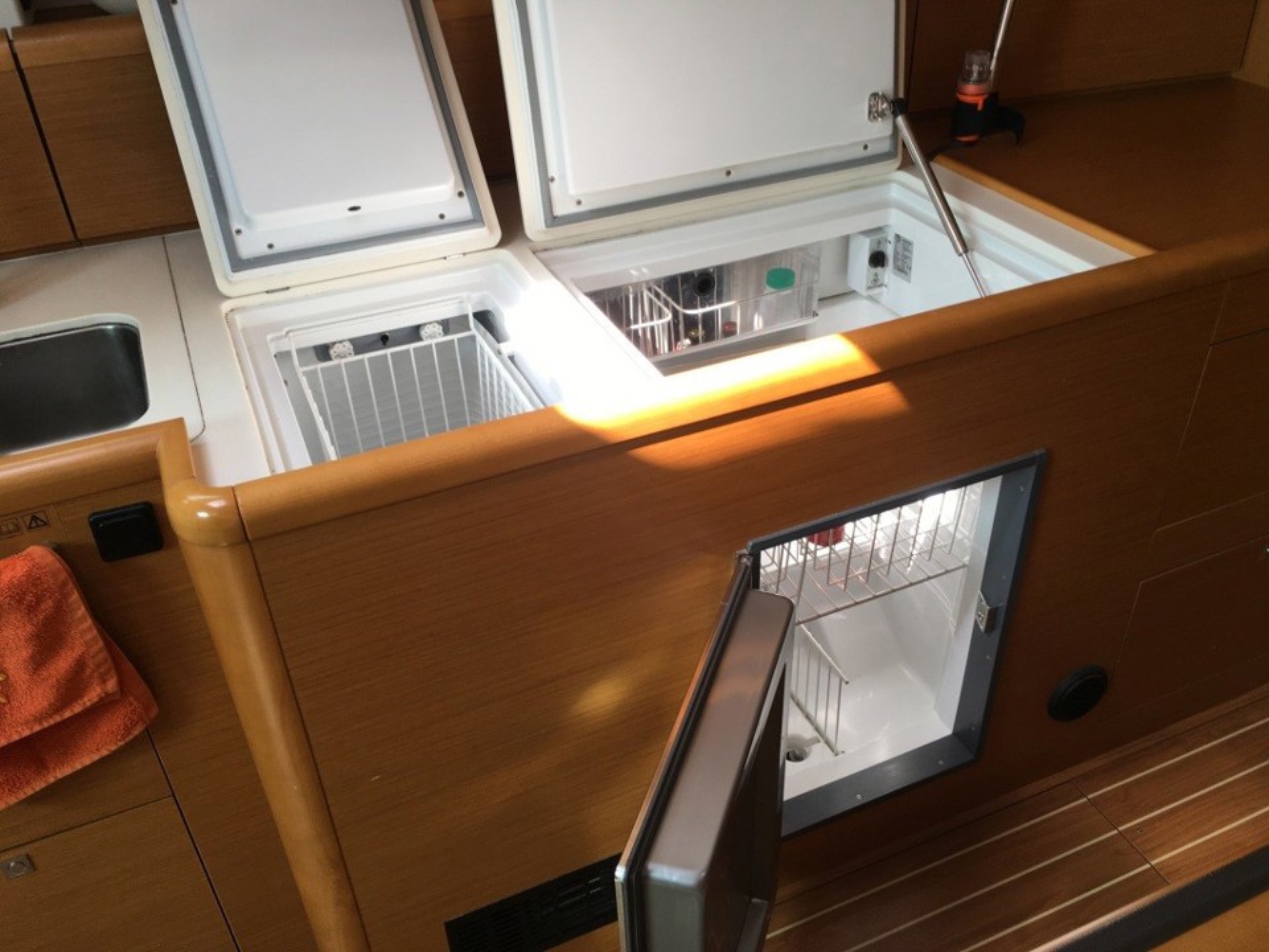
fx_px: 1063
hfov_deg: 61.7
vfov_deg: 48.2
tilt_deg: -34.3
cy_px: 476
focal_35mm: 29
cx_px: 634
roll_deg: +2.4
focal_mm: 4.15
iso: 25
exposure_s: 1/50
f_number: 2.2
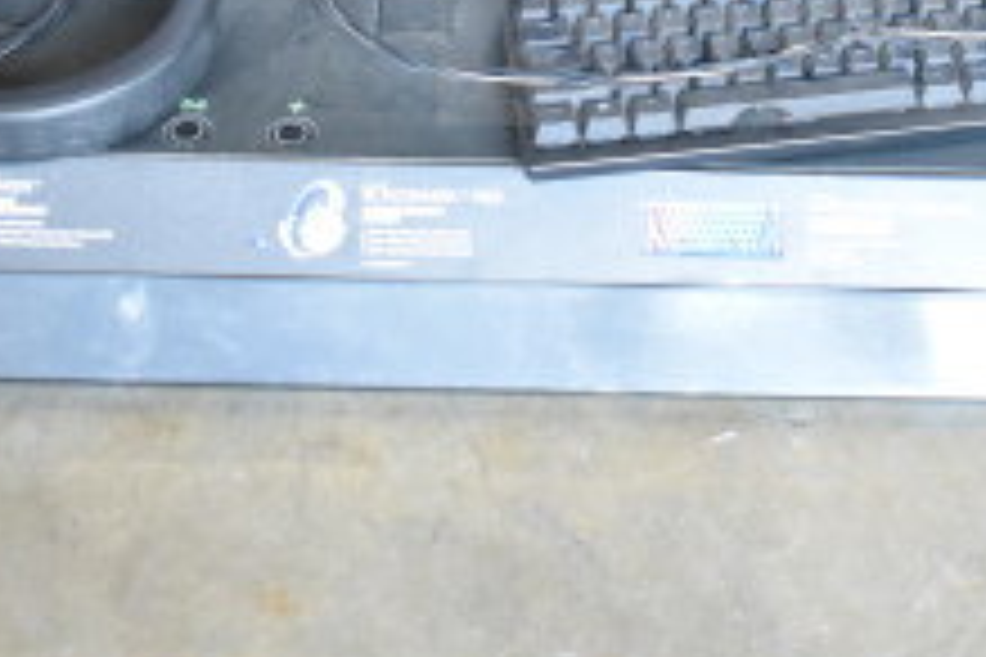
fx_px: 2859
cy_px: -232
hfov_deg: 19.1
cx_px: 941
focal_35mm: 104
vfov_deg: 12.6
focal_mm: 25
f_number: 4
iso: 1400
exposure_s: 1/40
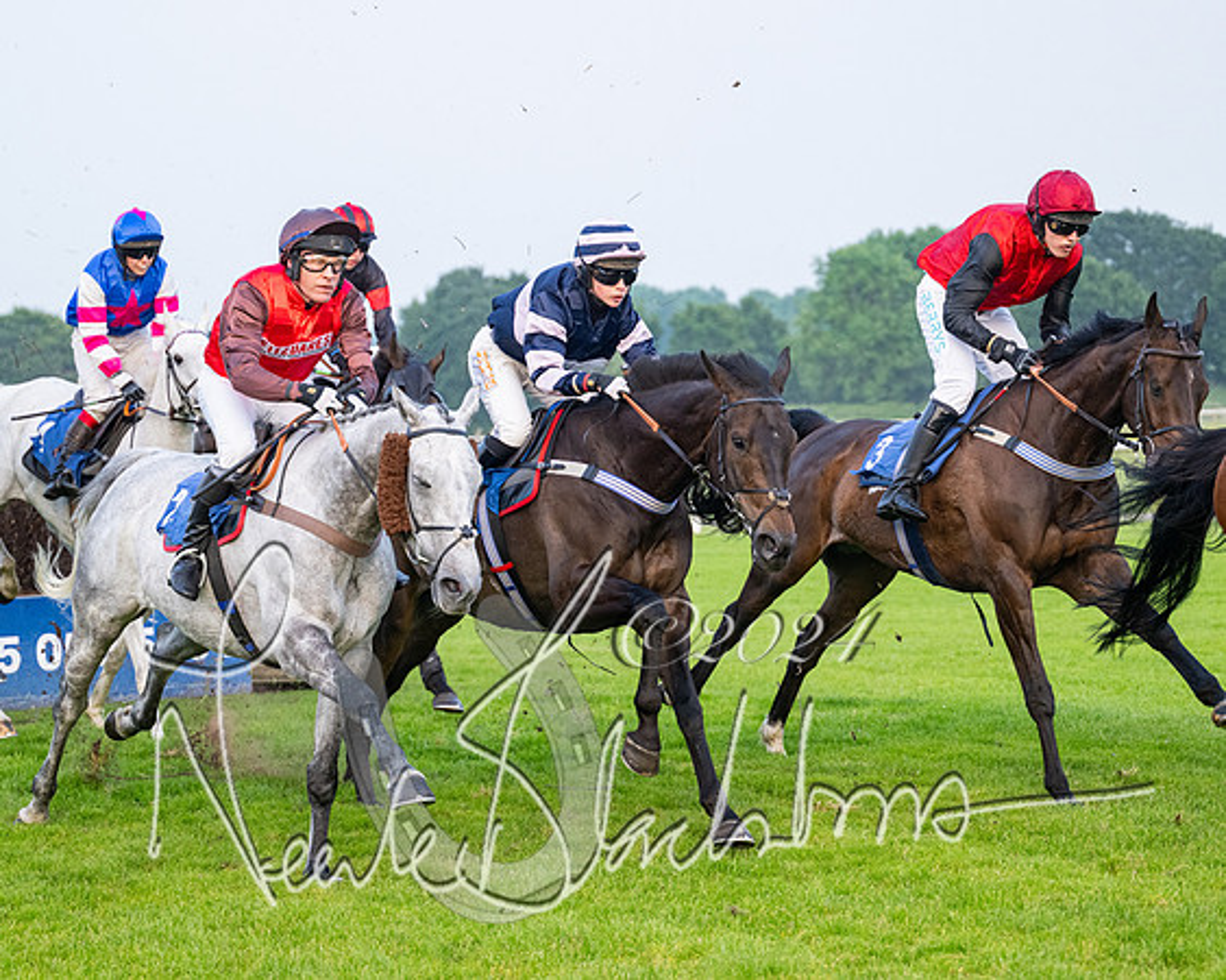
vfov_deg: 13.5
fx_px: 4145
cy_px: 473
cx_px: 518
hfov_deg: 16.8
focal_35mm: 114
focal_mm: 98
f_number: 4
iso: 1250
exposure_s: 1/1600
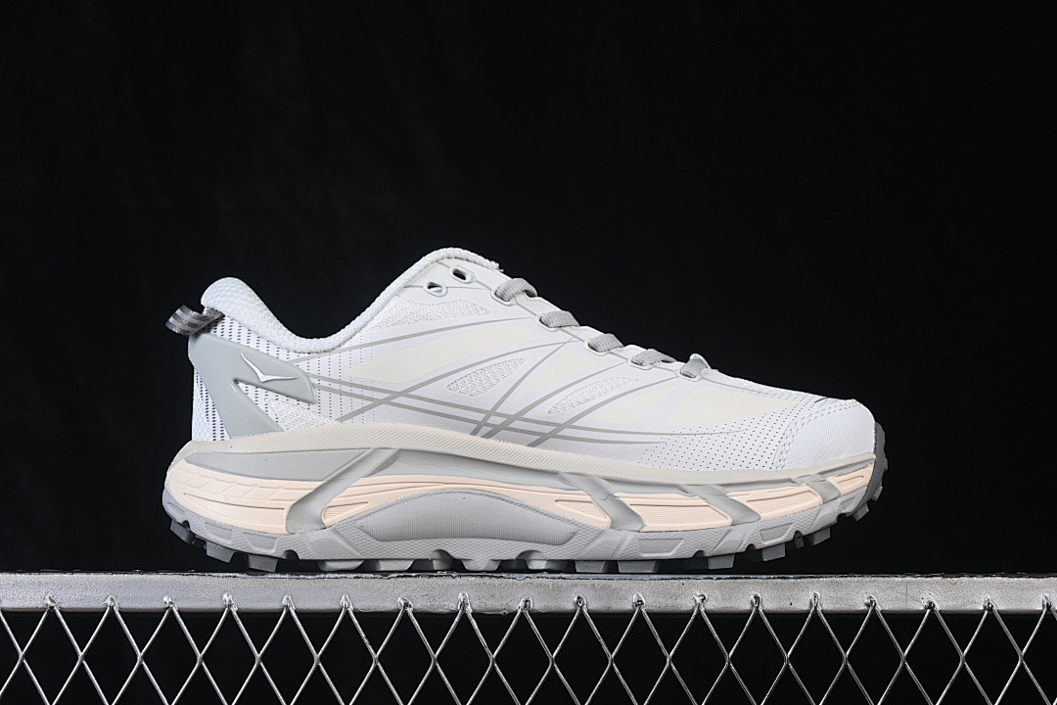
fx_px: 2202
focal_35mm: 75
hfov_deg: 27.0
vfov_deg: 18.2
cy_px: 352
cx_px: 528
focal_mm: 50
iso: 160
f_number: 8
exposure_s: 1/80
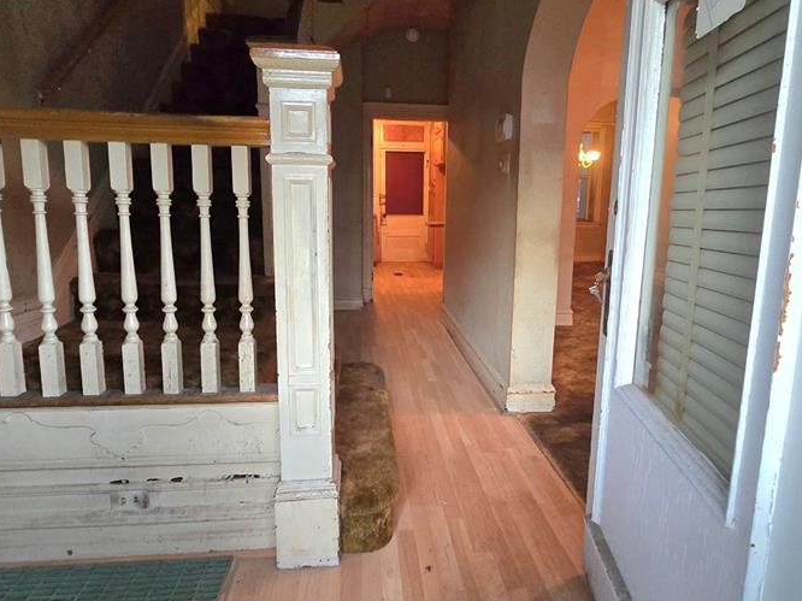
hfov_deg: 81.7
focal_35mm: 20
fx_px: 463
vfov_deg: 65.9
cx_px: 418
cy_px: 285
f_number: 2.2
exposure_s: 1/60.2
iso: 640
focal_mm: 2.2
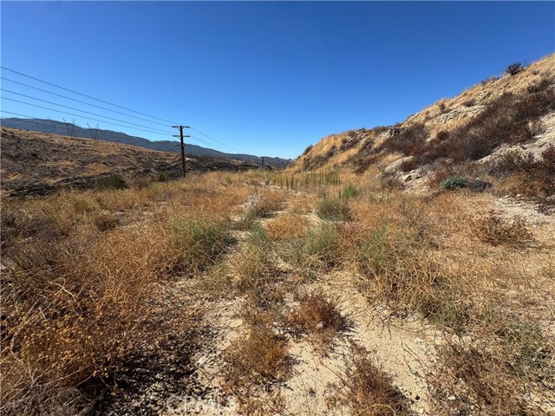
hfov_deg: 102.1
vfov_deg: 85.7
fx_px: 224
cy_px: 208
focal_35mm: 14
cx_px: 278
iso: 50
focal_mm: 2.22
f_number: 2.2
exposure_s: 1/2146
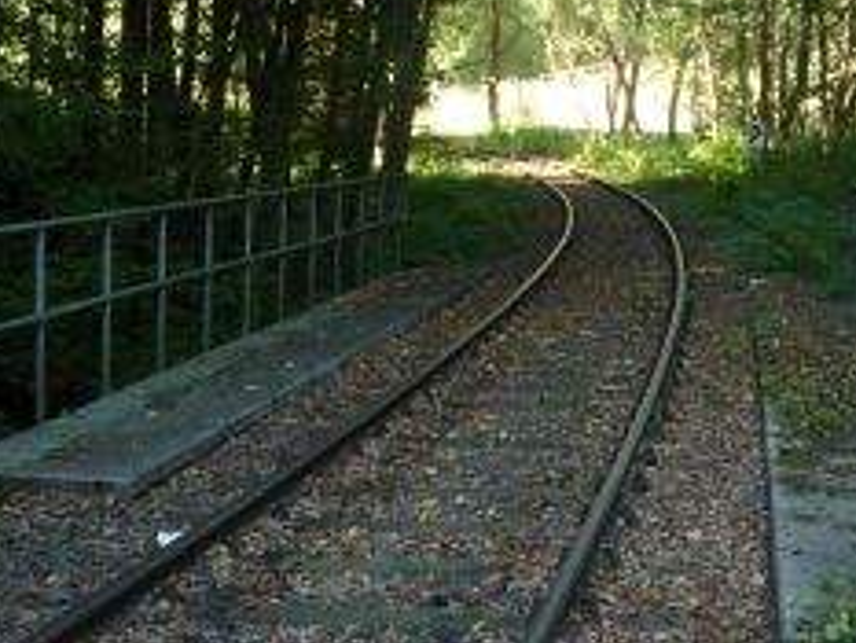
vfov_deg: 22.3
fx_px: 1633
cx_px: 562
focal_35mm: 66
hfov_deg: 29.2
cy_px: 309
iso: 100
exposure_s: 1/40
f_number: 3.3
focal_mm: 5.2
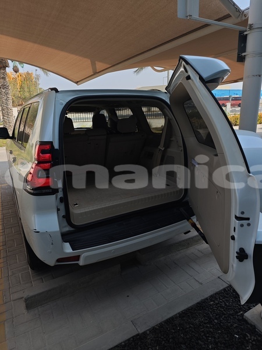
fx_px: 232
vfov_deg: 73.9
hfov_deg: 58.9
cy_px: 175
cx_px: 131
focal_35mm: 23
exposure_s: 1/1508
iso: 50
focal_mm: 8.72
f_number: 2
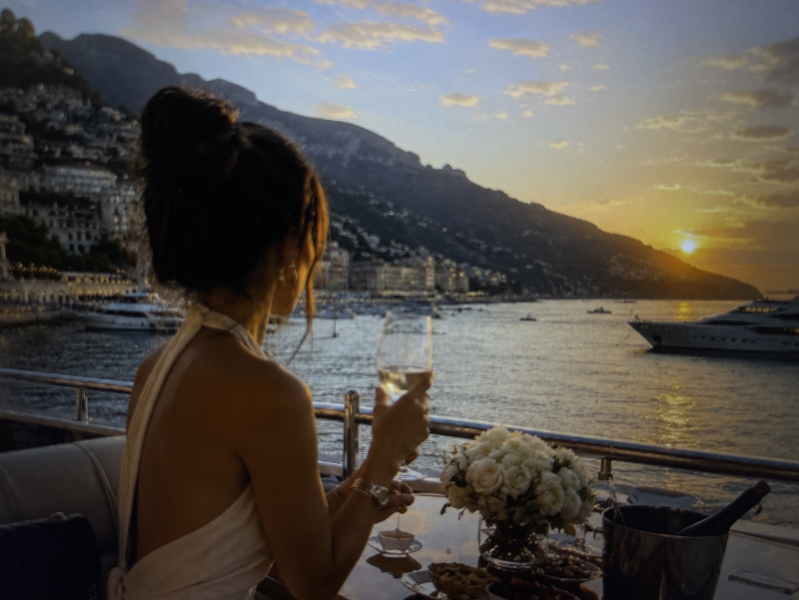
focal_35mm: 26
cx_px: 400
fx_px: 600
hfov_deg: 67.3
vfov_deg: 53.1
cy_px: 300
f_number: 1.5
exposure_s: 1/100
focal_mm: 5.7
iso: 125
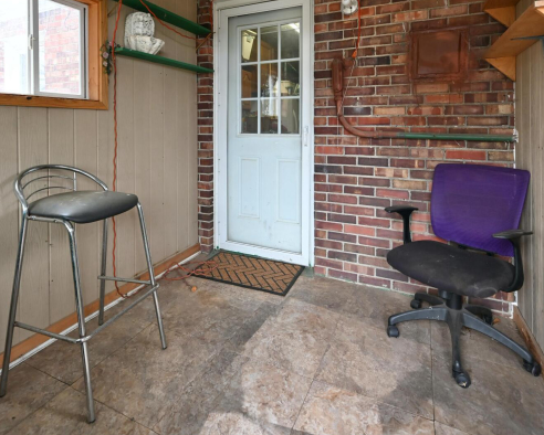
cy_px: 126
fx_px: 322
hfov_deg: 80.3
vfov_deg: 65.3
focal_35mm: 20
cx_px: 269
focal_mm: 14
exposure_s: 1/40
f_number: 5.6
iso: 1400
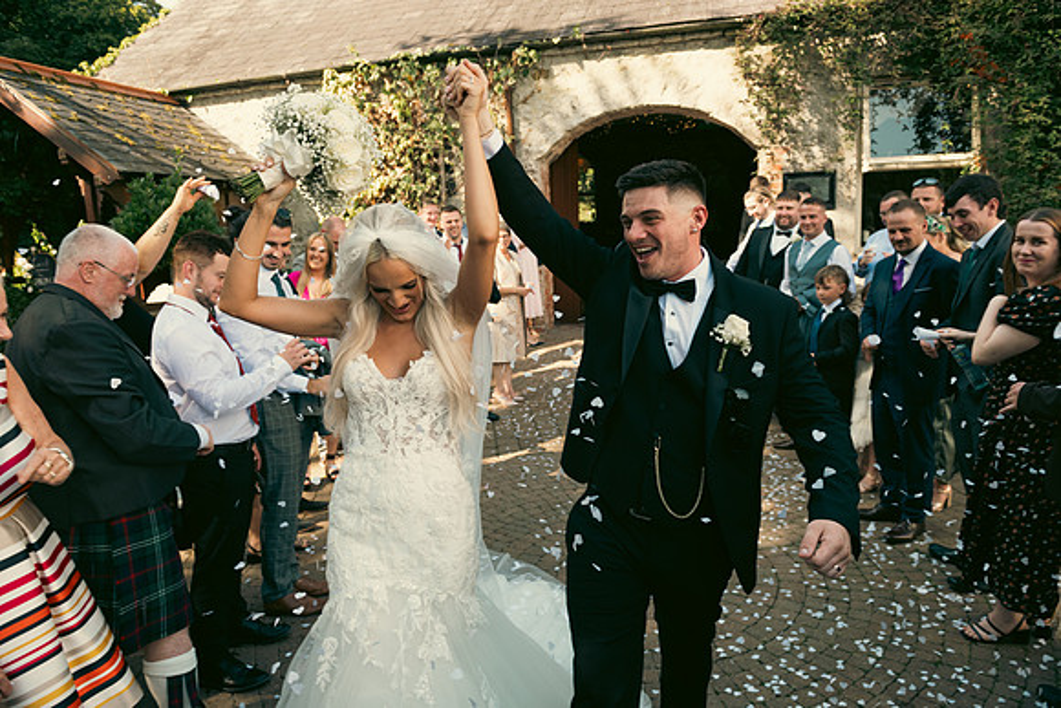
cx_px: 530
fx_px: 707
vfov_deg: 53.2
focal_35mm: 24
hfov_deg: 73.7
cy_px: 354
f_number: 5
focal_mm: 24
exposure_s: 1/250
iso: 200
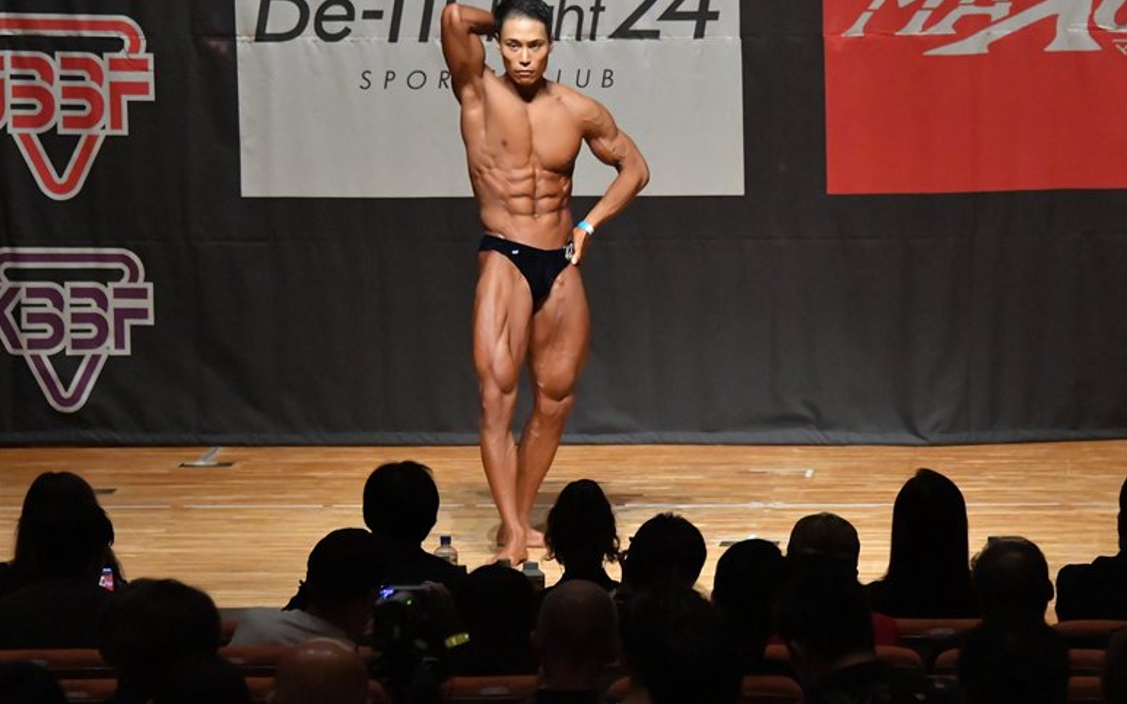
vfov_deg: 5.9
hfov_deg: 9.5
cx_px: 564
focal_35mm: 222
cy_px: 332
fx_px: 6817
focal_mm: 145
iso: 12800
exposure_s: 1/400
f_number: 5.6
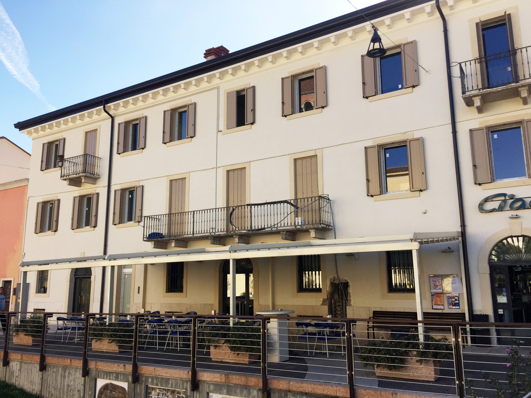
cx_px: 266
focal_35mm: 29
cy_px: 199
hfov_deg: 61.7
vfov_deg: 48.2
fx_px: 445
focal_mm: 4.15
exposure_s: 1/1236
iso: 32
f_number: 2.2
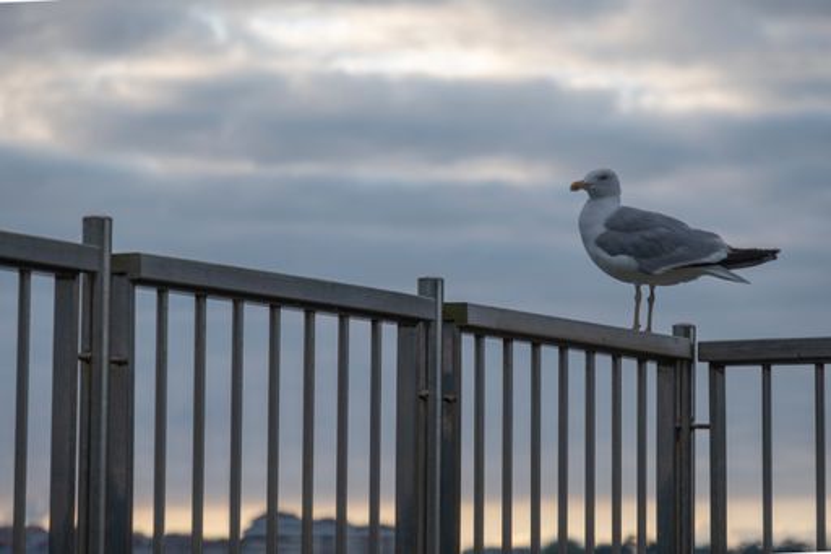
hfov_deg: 11.2
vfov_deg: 7.5
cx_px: 416
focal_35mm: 184
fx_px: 4246
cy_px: 277
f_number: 5.6
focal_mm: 122.6
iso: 100
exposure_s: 1/160
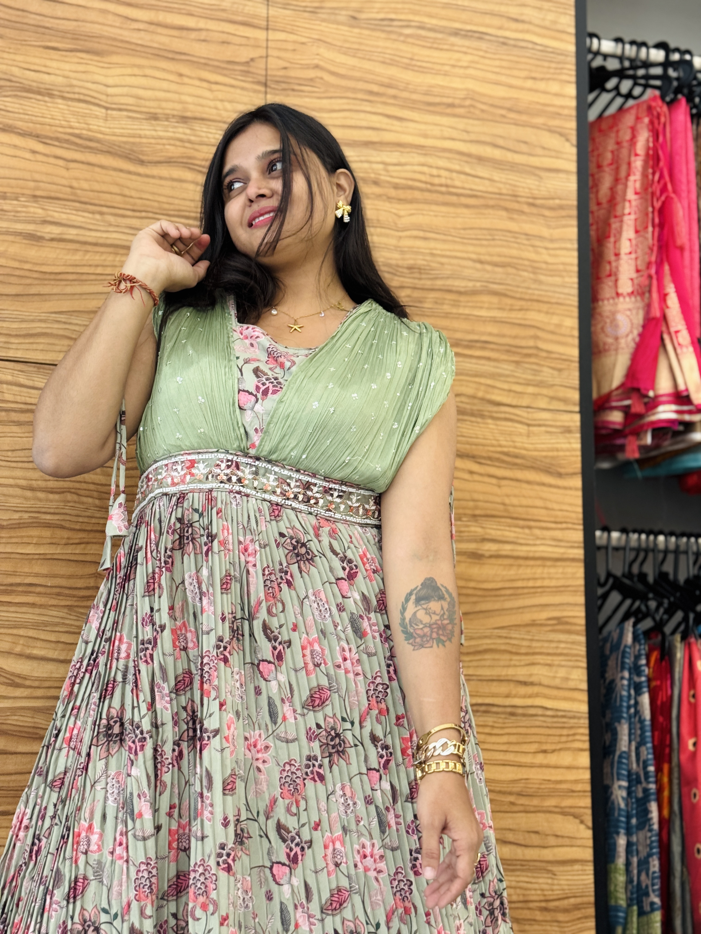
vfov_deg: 39.7
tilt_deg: +12.9
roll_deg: -1.7
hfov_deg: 30.3
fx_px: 1296
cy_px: 467
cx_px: 350
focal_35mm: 48
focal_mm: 6.76
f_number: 1.78
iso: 250
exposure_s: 1/50
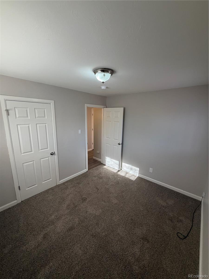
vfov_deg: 102.1
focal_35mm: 14
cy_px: 140
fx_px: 113
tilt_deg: -13.4
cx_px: 104
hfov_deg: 85.7
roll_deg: -1.1
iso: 200
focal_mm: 2.22
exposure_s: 1/120
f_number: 2.2
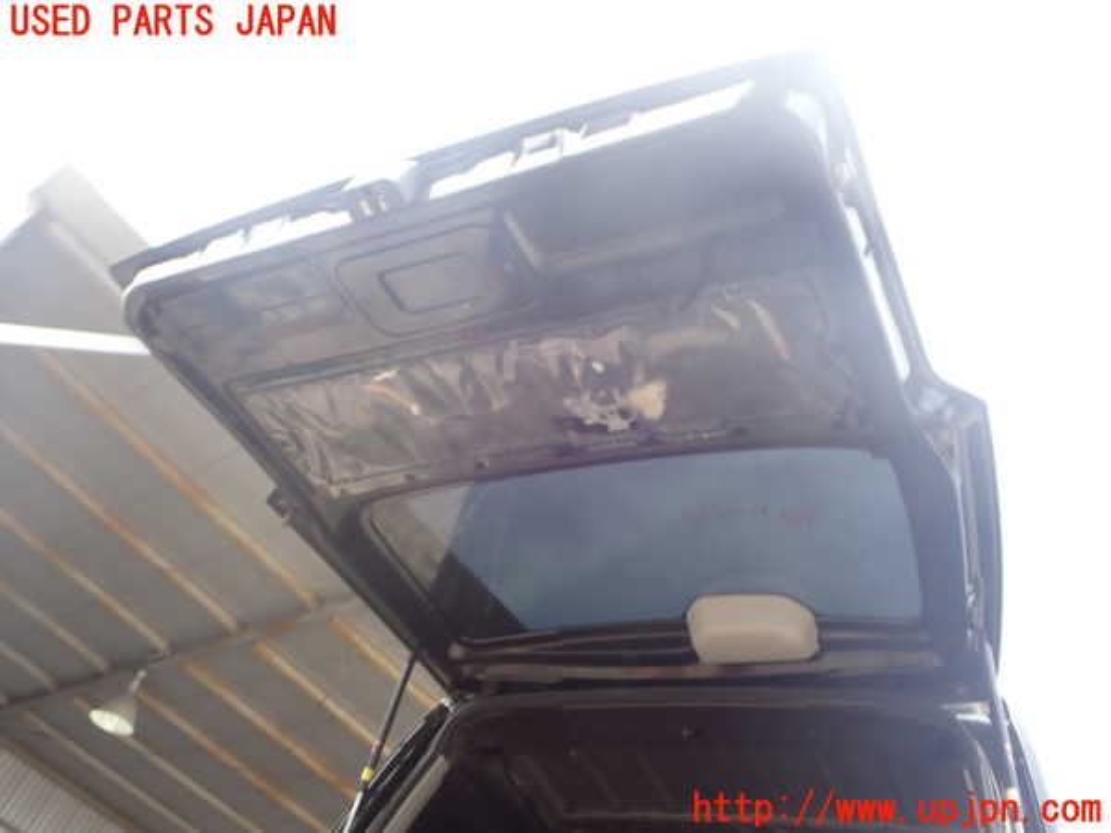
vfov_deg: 46.8
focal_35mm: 30
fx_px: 963
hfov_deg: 60.0
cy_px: 416
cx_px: 556
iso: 100
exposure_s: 1/125
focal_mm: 5.4
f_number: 3.2
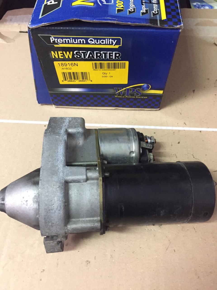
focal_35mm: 29
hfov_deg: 48.2
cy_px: 145
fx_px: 242
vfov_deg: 61.7
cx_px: 108
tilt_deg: -58.5
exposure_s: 1/17
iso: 320
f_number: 2.2
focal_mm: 4.15
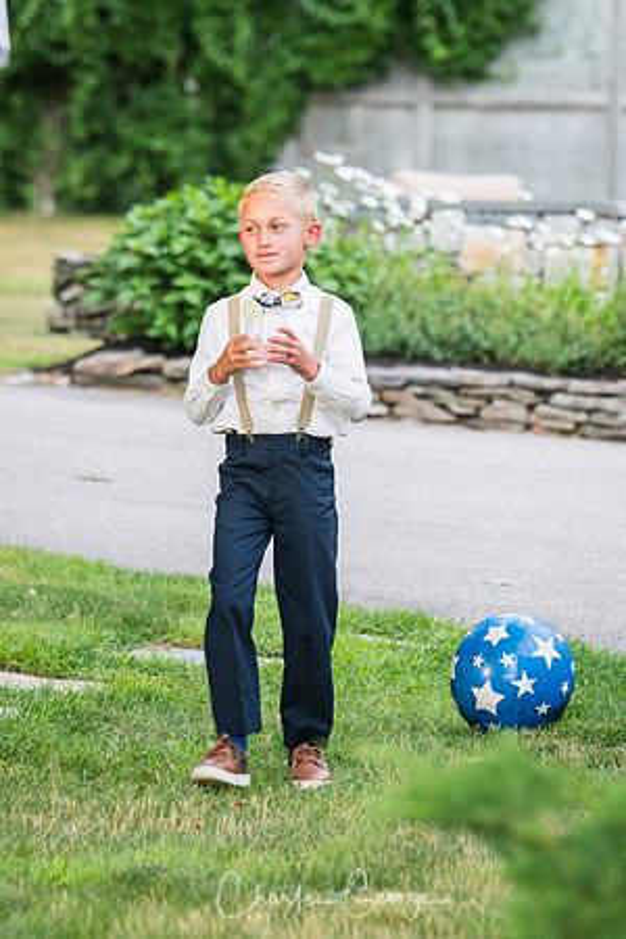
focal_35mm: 240
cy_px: 470
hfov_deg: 5.7
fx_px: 6260
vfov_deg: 8.6
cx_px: 313
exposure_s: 1/100
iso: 400
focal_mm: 160
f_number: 4.5
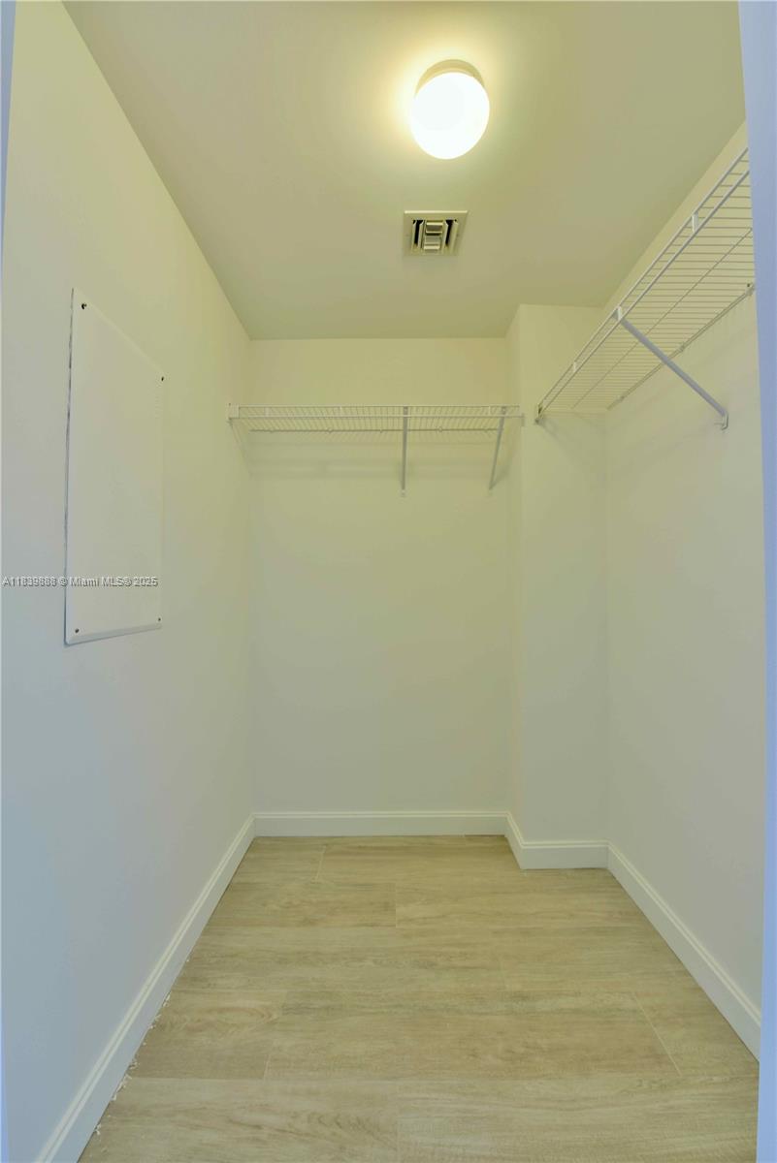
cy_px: 582
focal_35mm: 14
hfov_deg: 81.3
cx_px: 388
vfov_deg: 104.2
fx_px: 453
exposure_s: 1/4
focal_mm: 14
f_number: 10
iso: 200
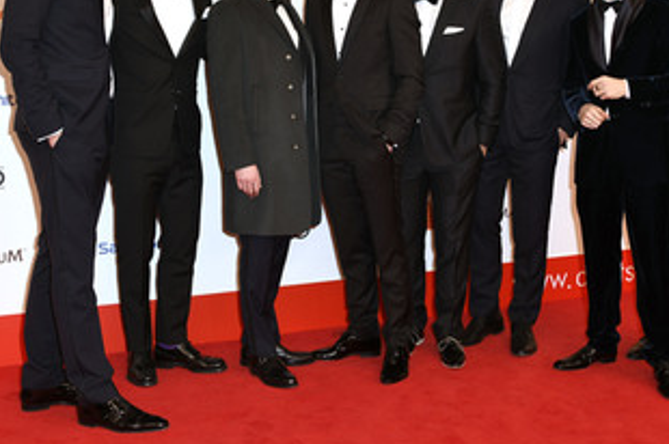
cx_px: 364
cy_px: 157
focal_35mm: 51
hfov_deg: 38.9
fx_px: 947
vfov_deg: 26.3
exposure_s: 1/160
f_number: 6.3
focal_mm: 35
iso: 250
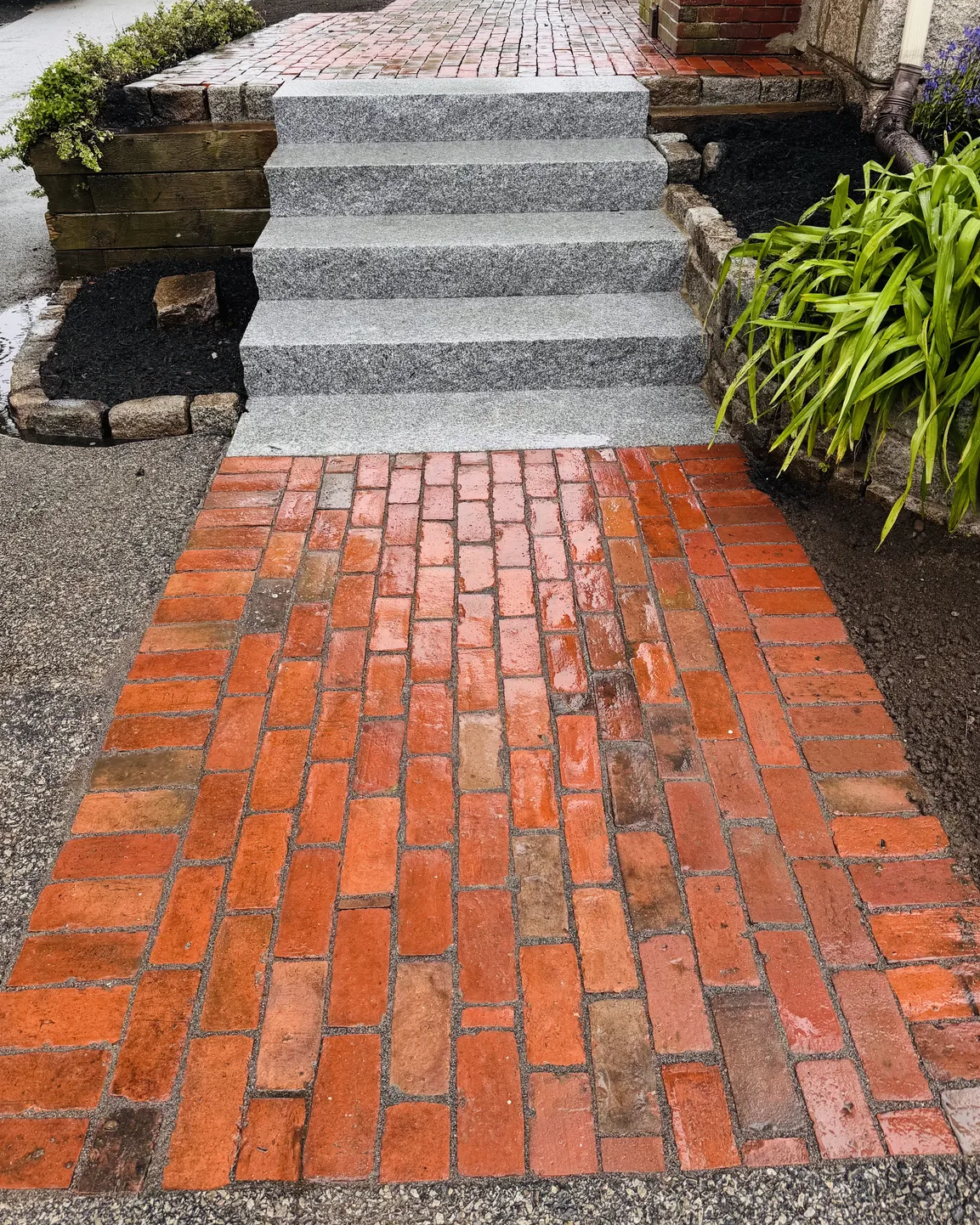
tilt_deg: -34.3
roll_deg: +0.0
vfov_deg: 65.9
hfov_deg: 54.9
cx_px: 496
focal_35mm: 26
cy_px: 560
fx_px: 943
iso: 50
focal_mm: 6.76
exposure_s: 1/137
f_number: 1.78
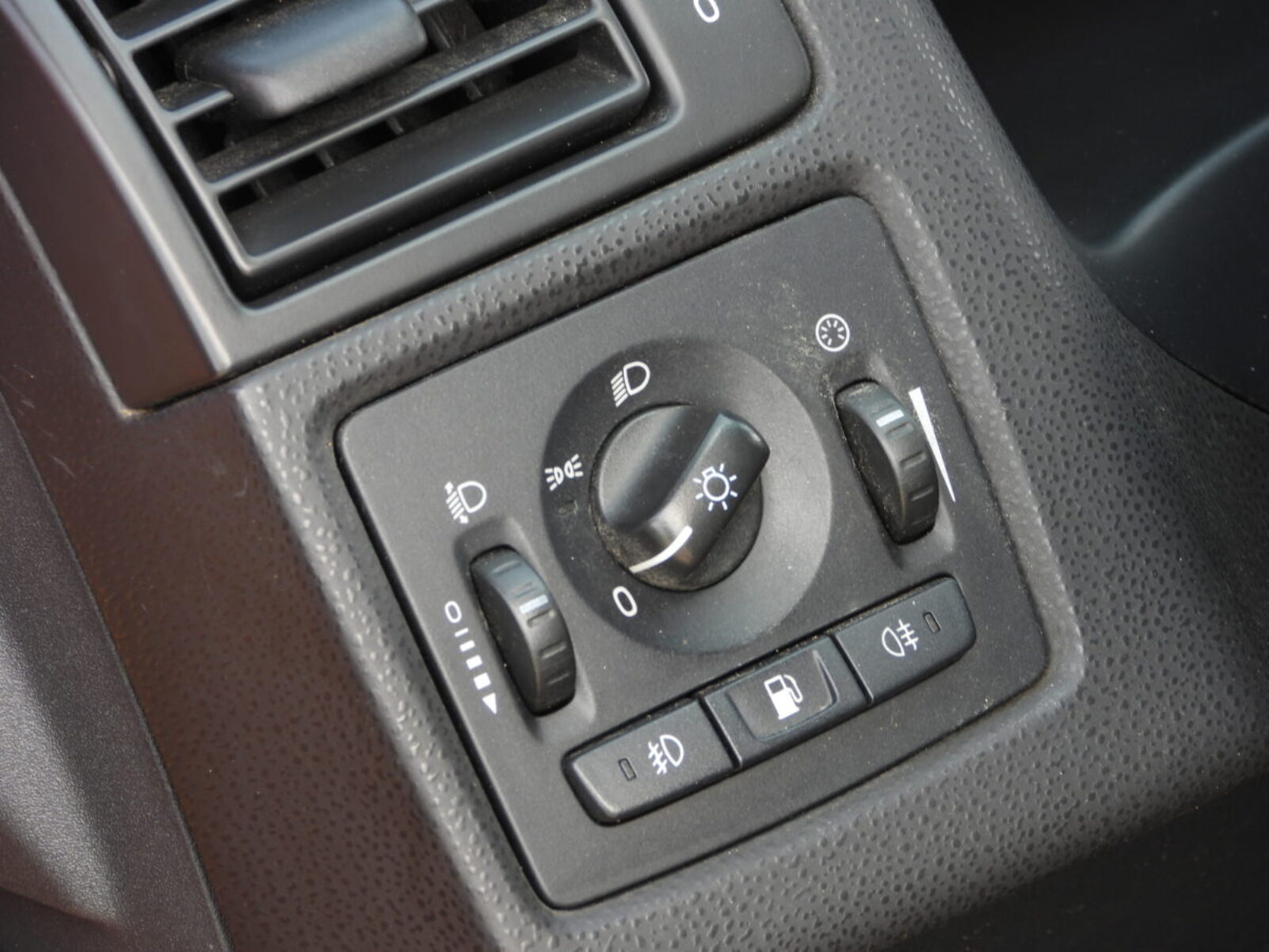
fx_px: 7333
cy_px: 476
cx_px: 634
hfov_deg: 9.9
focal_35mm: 200
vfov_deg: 7.4
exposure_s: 1/60
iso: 100
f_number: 4.5
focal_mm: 35.9
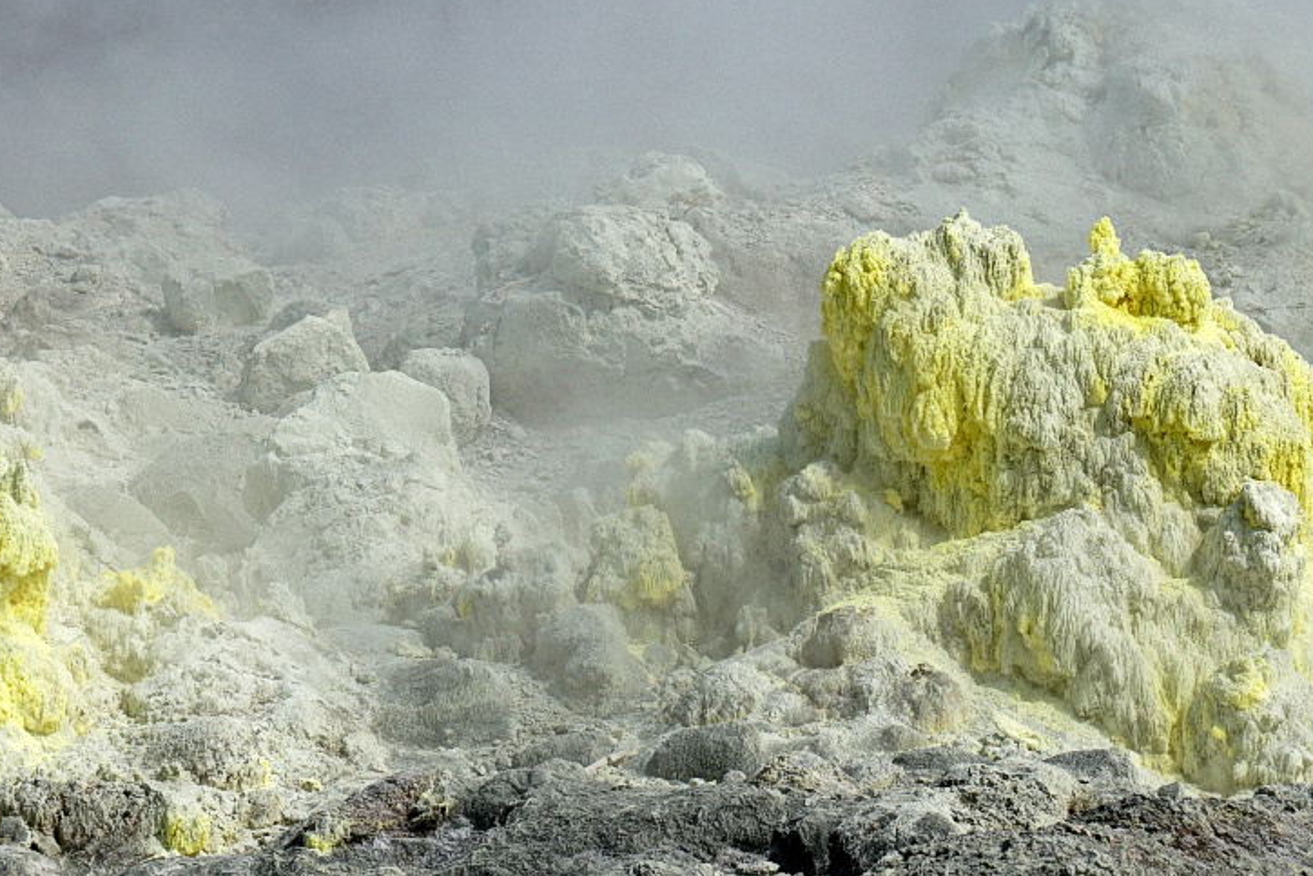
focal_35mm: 127
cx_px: 452
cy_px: 417
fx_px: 4626
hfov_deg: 16.1
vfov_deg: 10.8
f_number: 5
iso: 100
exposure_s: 1/1250
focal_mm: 51
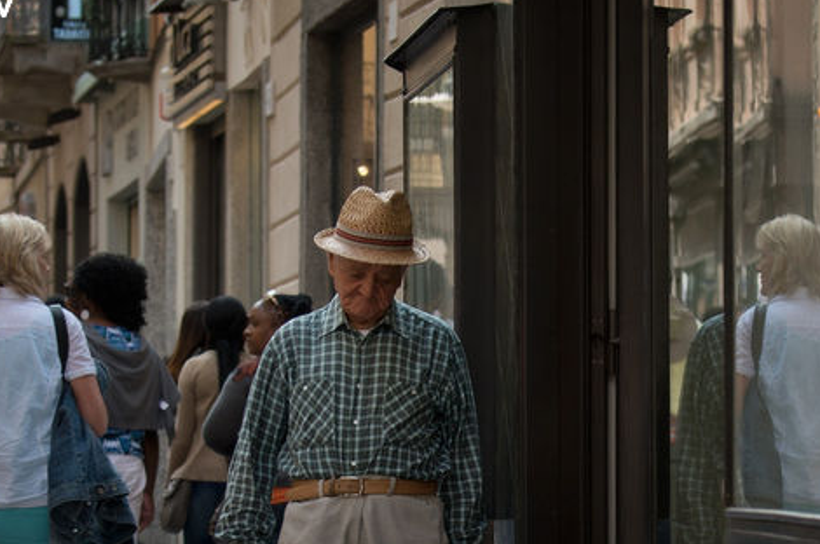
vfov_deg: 10.2
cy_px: 485
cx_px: 92
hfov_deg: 15.2
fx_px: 3048
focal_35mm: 134
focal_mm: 70
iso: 100
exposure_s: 1/250
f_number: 5
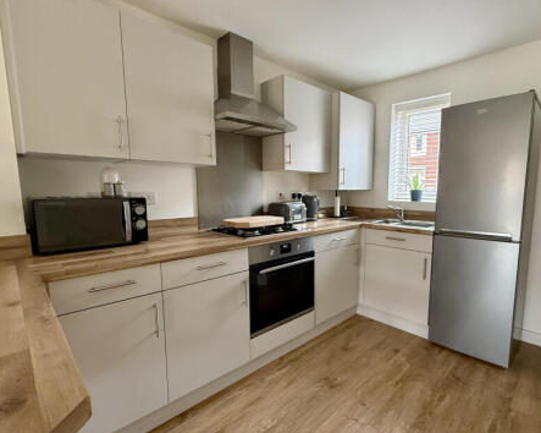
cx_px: 312
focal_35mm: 18
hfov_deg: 85.8
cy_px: 224
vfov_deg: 73.7
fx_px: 288
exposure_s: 1/61
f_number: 2.2
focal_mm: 2.22
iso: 320
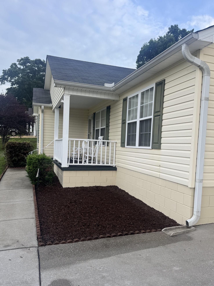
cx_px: 102
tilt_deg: -1.1
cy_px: 153
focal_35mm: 28
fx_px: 231
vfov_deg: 63.4
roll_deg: -1.7
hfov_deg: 49.7
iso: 80
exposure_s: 1/514
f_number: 1.78
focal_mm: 6.76
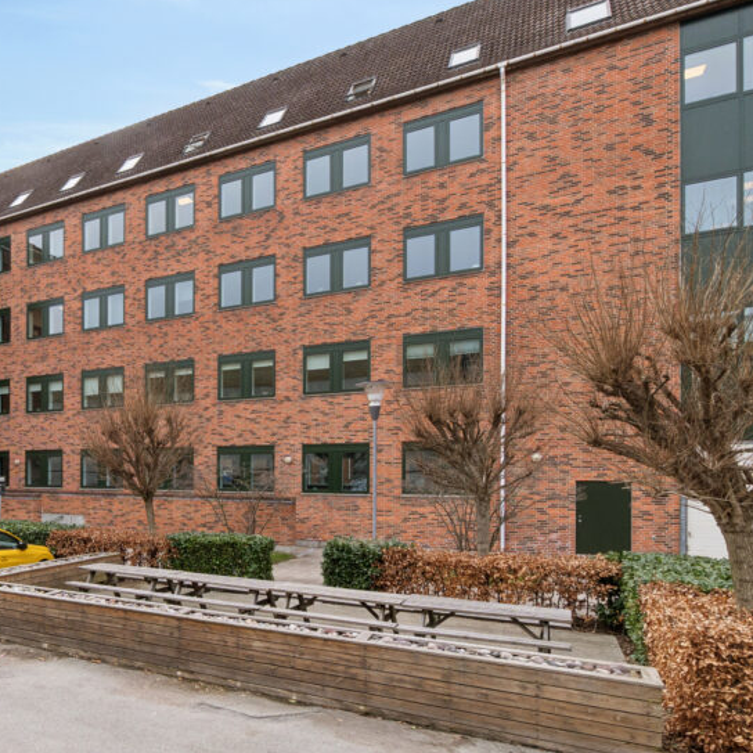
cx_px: 79
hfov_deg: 56.4
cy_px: 374
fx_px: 591
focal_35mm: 24
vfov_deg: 65.0
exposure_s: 1/125
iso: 250
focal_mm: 10
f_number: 8
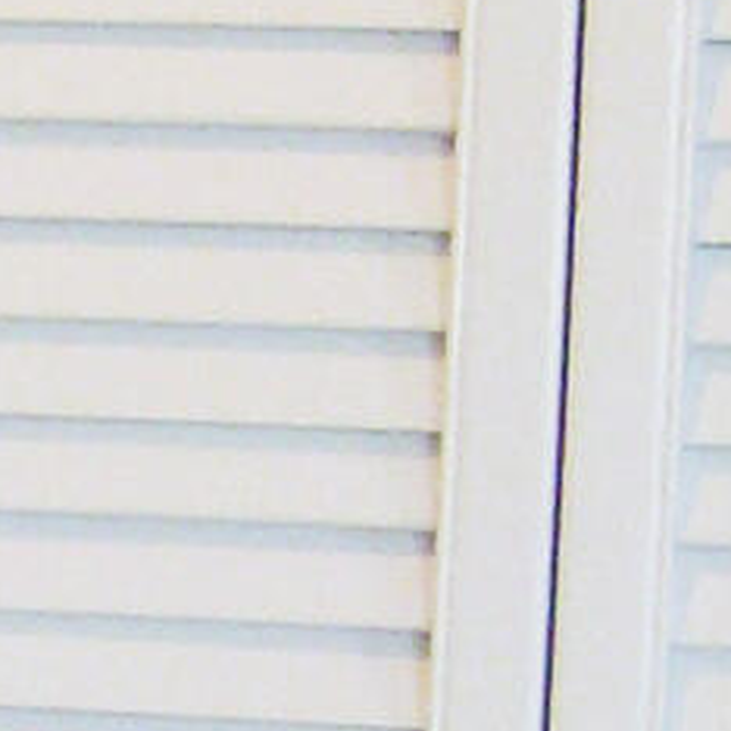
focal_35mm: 272
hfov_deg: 6.1
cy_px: 1356
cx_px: -1086
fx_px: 6499
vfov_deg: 6.3
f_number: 2.8
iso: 200
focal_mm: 6
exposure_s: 1/62.4
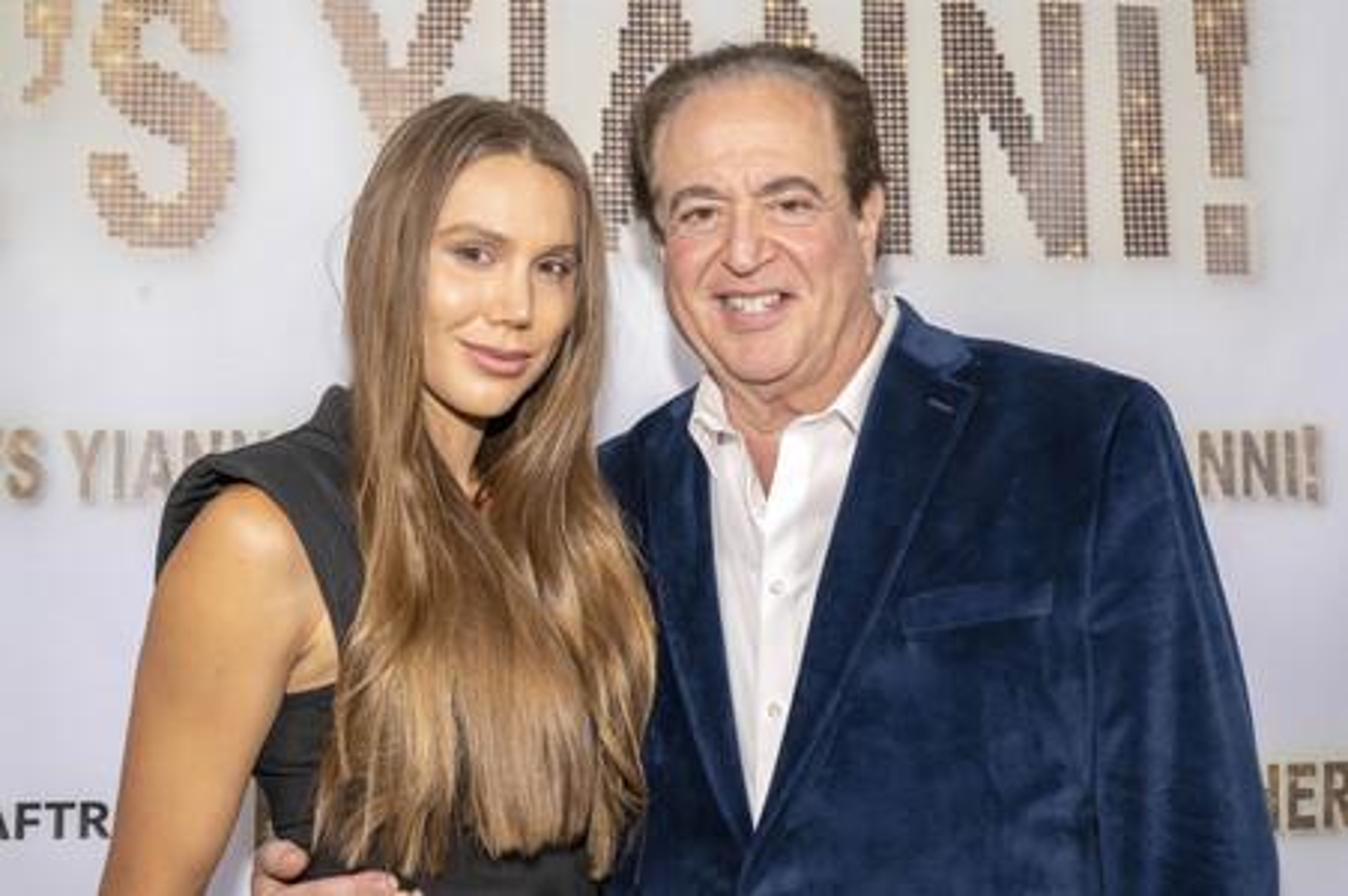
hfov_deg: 40.4
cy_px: 448
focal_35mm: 49
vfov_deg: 27.5
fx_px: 1833
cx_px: 674
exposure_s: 1/200
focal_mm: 49
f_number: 6.3
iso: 640
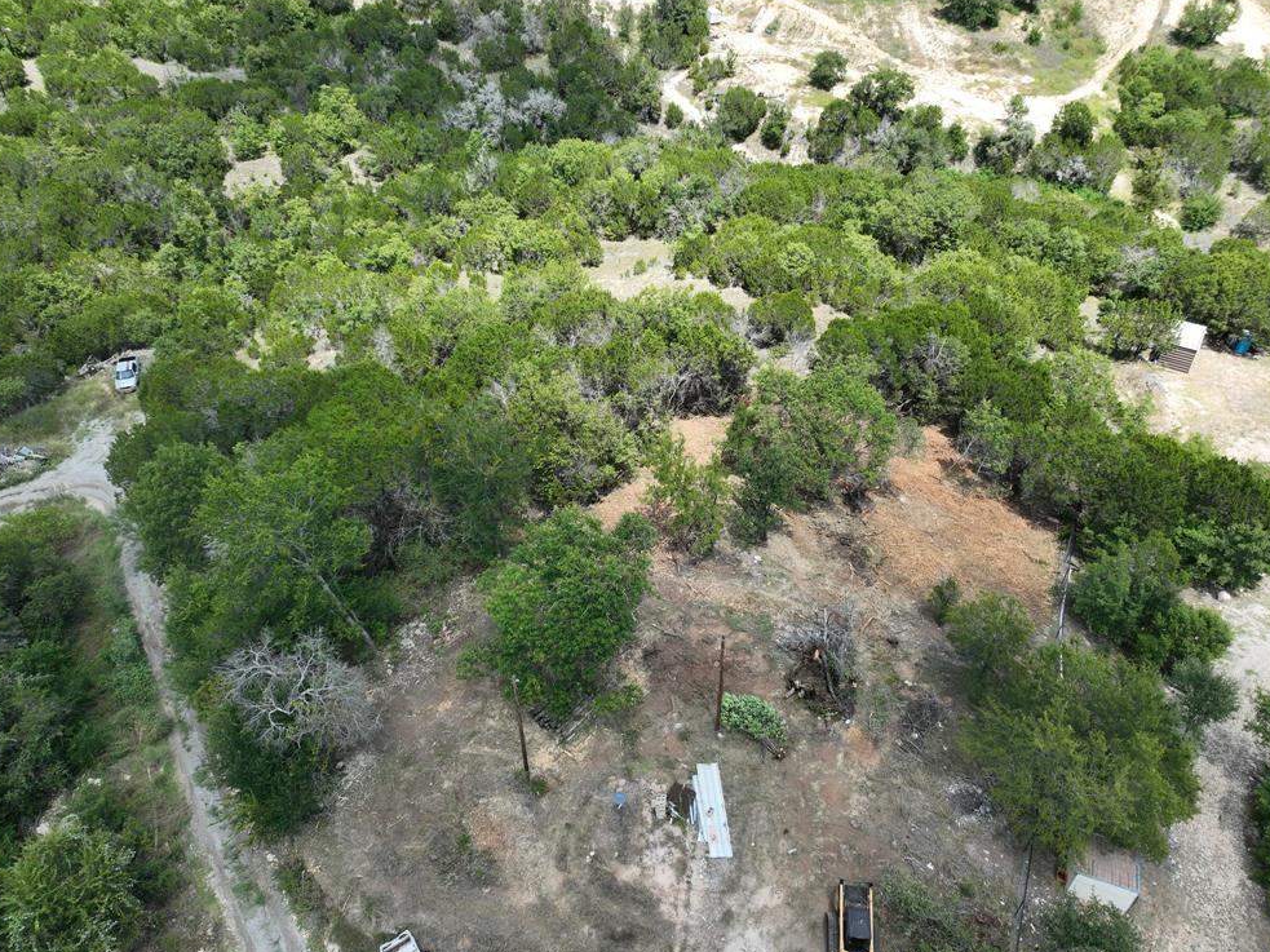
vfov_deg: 54.9
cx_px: 621
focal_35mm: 25
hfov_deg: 69.4
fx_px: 917
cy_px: 462
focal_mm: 12.29
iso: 140
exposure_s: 1/1250
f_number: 2.8
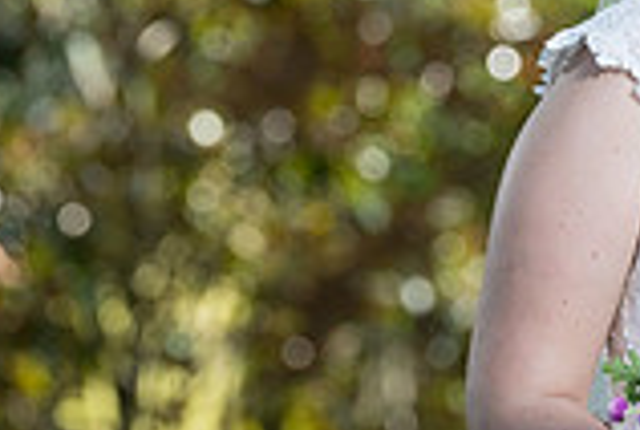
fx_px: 15620
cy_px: 99
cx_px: 943
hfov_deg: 2.3
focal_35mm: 877
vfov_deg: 1.6
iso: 160
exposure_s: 1/200
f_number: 5.6
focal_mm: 200
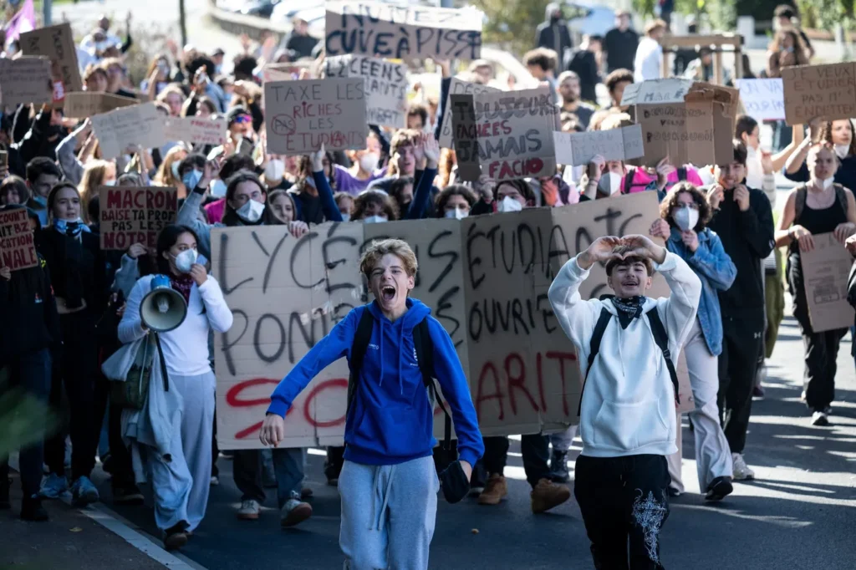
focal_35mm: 195
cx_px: 428
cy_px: 285
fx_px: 4635
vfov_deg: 7.0
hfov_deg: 10.6
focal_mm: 195
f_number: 5.6
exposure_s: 1/500
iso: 640
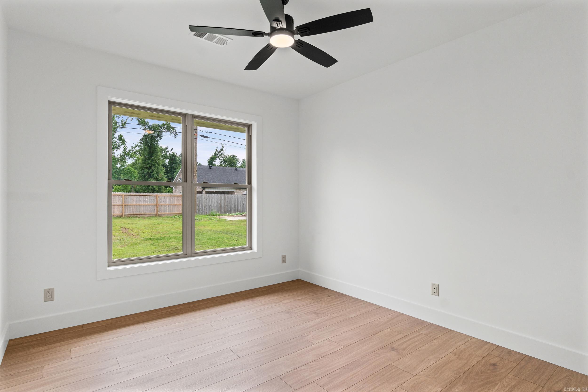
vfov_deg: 67.4
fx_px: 294
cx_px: 294
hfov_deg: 90.0
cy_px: 196
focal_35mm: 18
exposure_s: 1/15
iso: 250
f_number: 9
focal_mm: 12
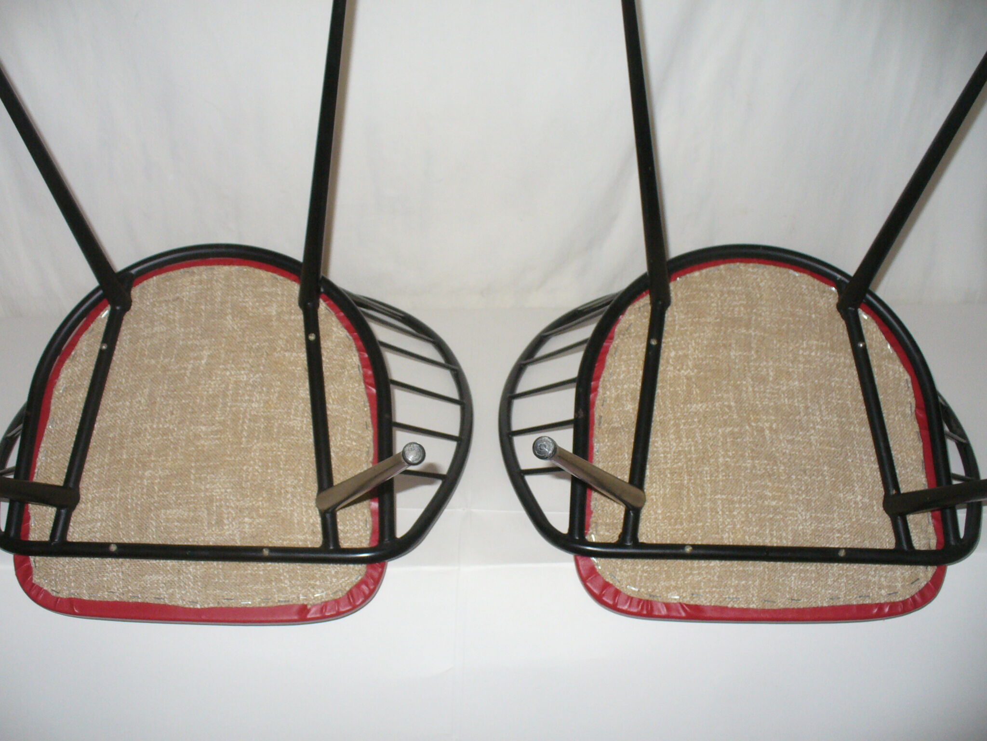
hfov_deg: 50.1
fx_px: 1055
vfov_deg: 38.7
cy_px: 370
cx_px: 494
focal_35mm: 37
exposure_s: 1/30
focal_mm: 6.1
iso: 200
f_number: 2.8
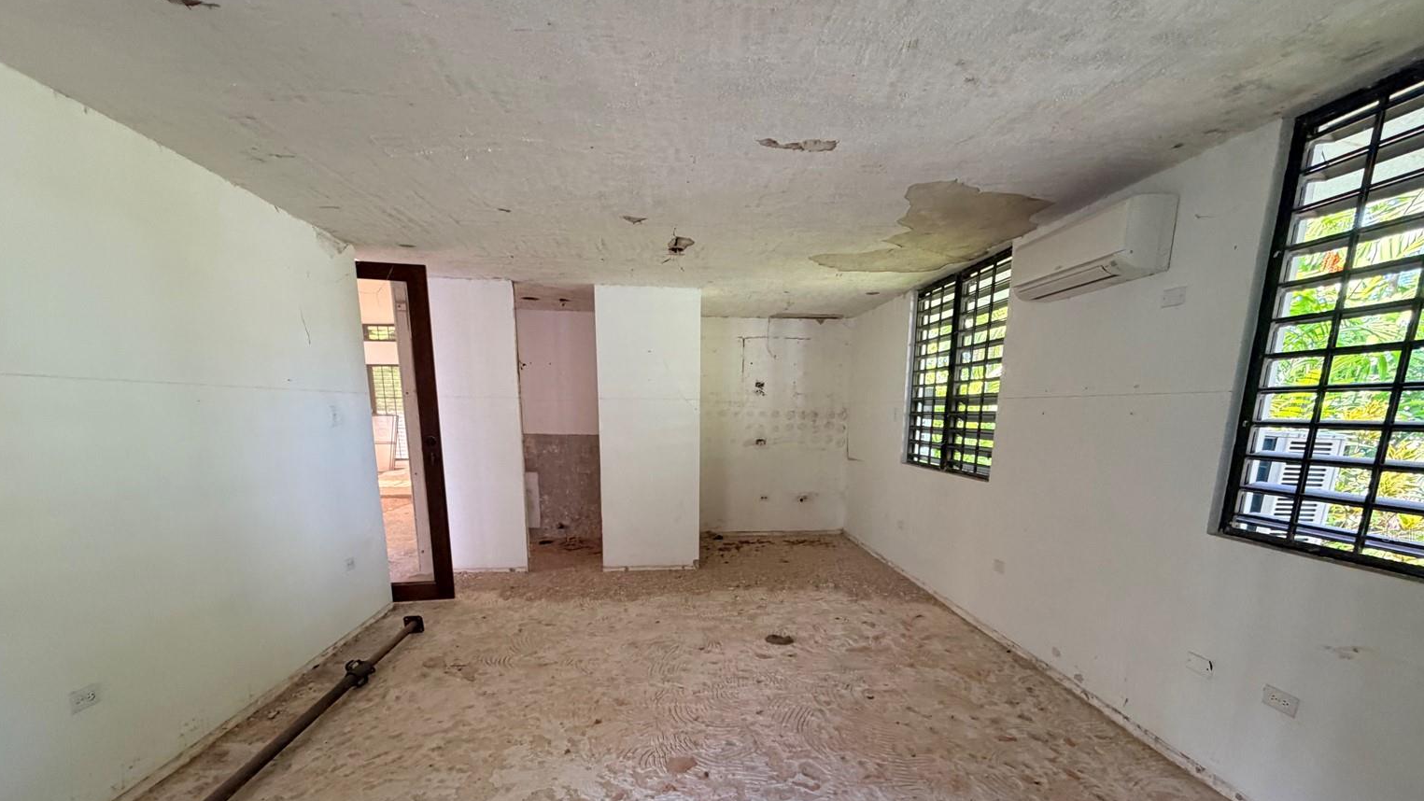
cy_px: 534
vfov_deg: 65.3
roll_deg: -0.9
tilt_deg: -11.0
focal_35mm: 16
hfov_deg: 99.4
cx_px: 723
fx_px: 604
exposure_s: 1/85
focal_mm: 2.22
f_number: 2.2
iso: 320
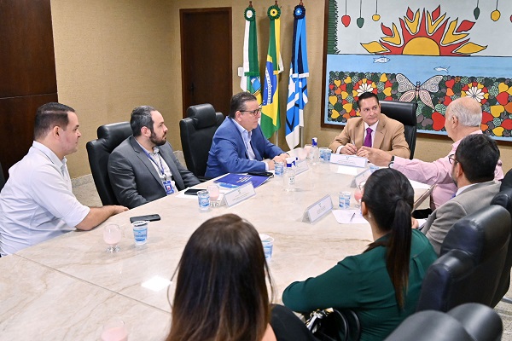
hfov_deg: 58.7
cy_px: 170
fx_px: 455
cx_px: 256
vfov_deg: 41.1
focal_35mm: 32
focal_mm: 32
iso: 5000
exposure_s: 1/200
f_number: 5.6
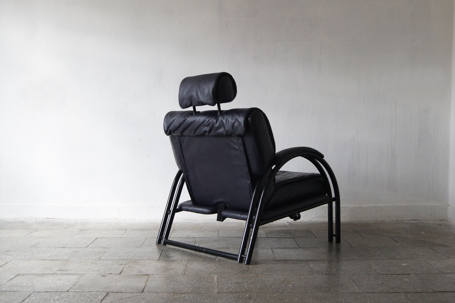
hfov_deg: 46.4
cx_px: 228
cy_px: 152
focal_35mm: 42
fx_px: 531
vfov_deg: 31.9
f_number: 5.6
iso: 400
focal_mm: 28
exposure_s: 1/30
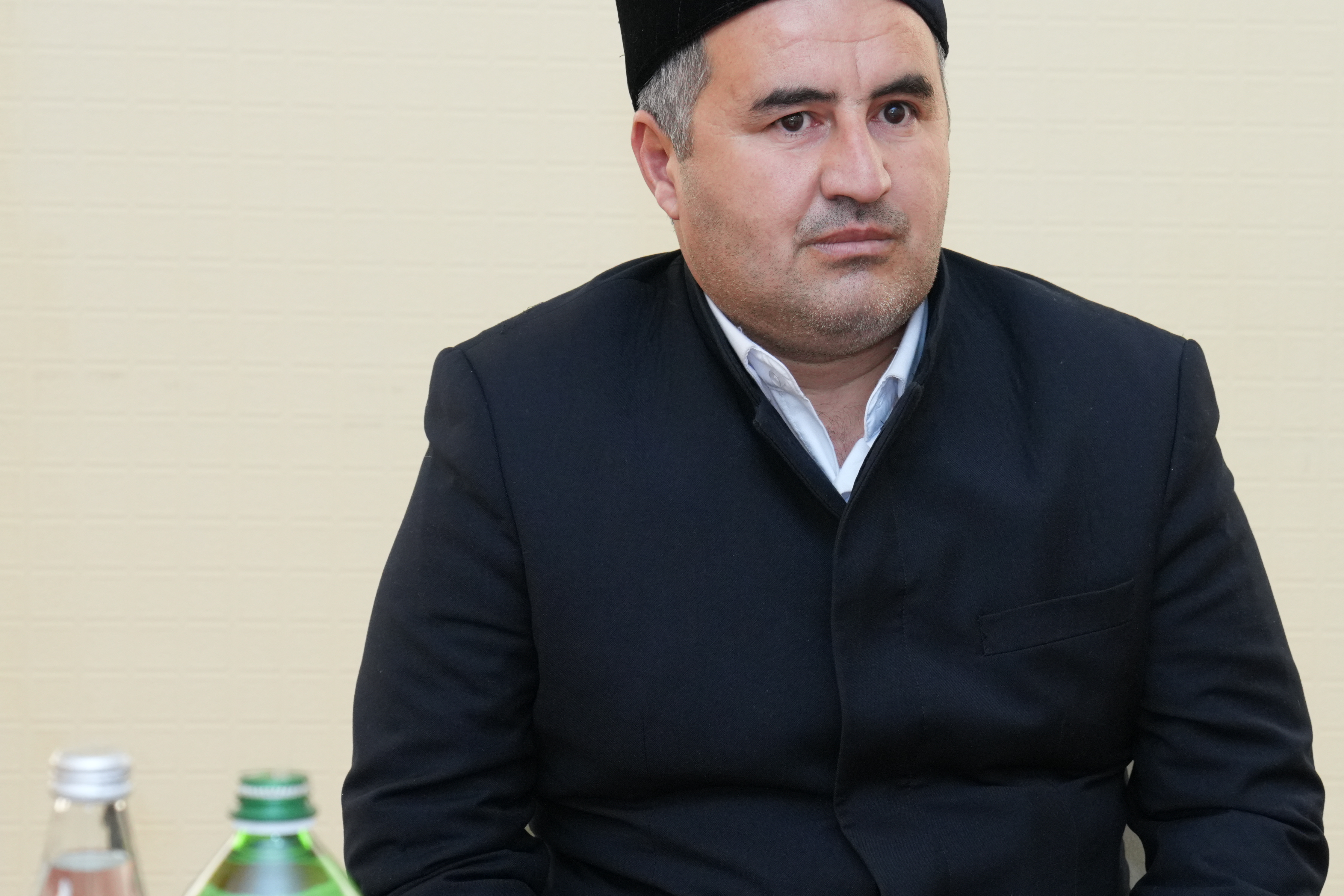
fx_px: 4517
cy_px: 422
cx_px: 920
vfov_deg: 11.3
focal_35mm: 121
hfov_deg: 16.9
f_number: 5
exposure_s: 1/200
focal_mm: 58
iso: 1600
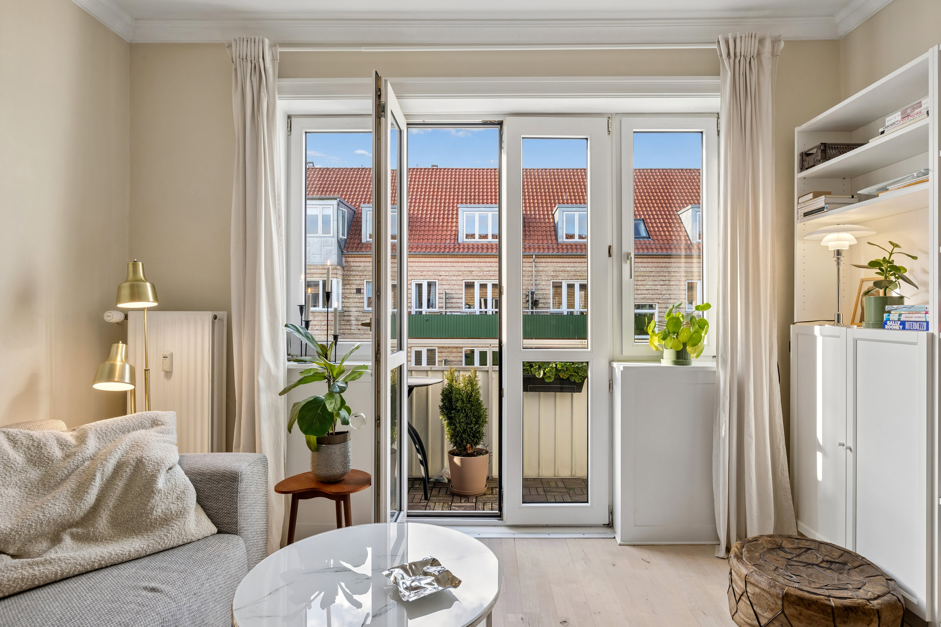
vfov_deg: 61.9
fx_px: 523
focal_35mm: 20
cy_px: 314
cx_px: 470
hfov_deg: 84.0
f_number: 9
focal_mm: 20
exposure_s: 1/30
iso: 160
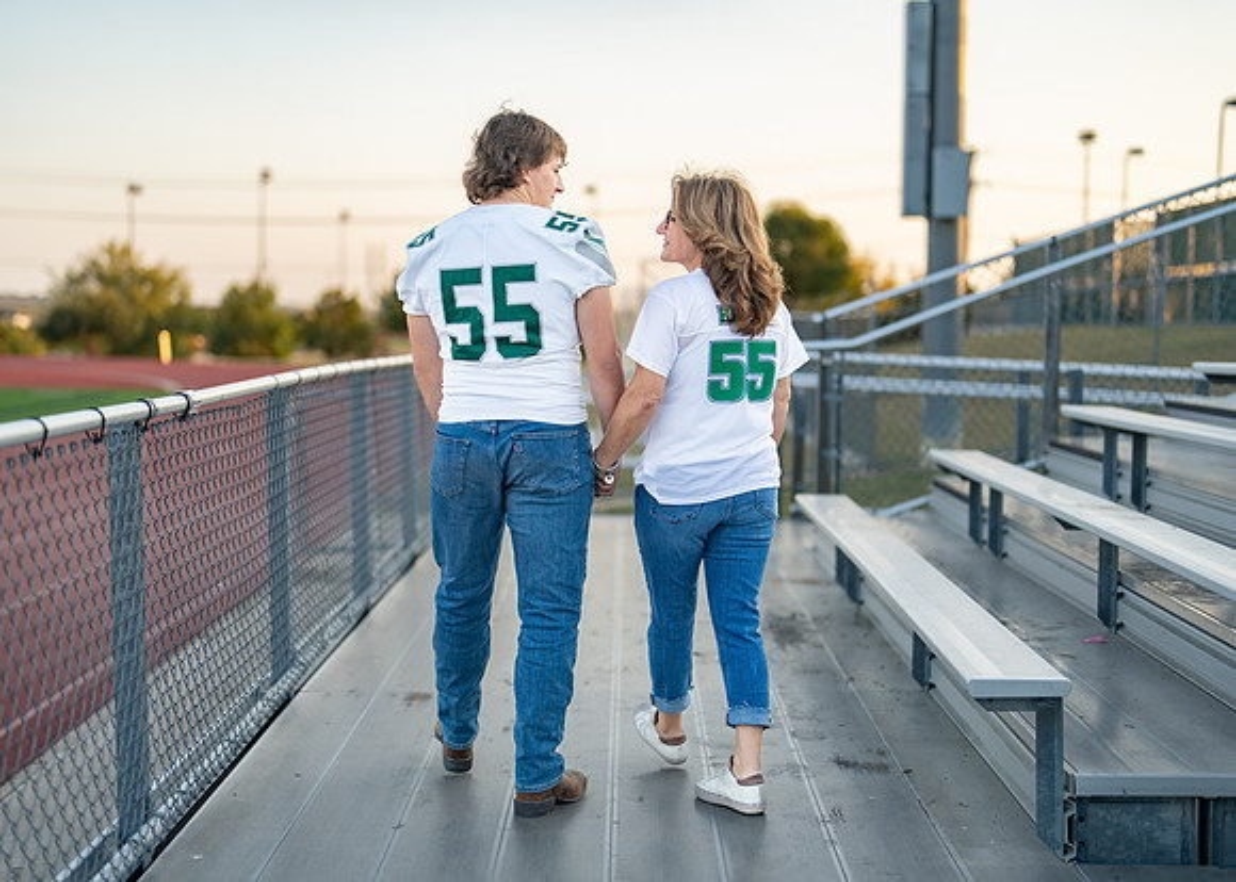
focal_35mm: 52
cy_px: 441
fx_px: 1839
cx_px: 618
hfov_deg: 37.2
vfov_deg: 27.0
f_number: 1.2
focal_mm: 50
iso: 100
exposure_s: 1/1000
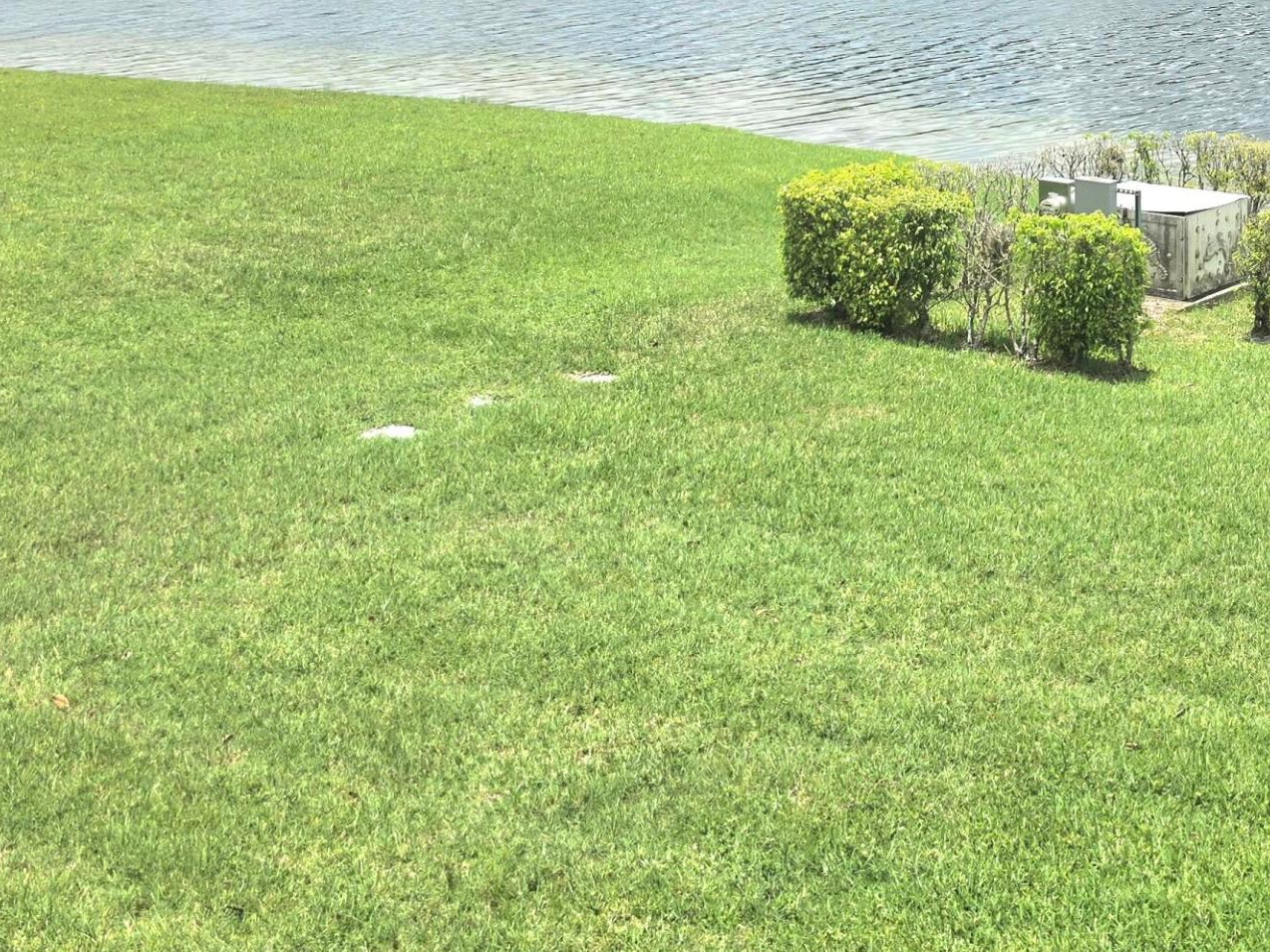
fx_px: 1907
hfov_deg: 34.6
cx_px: 1160
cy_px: 8
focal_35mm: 52
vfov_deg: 26.6
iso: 64
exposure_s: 1/10000
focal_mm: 6.5
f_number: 1.4
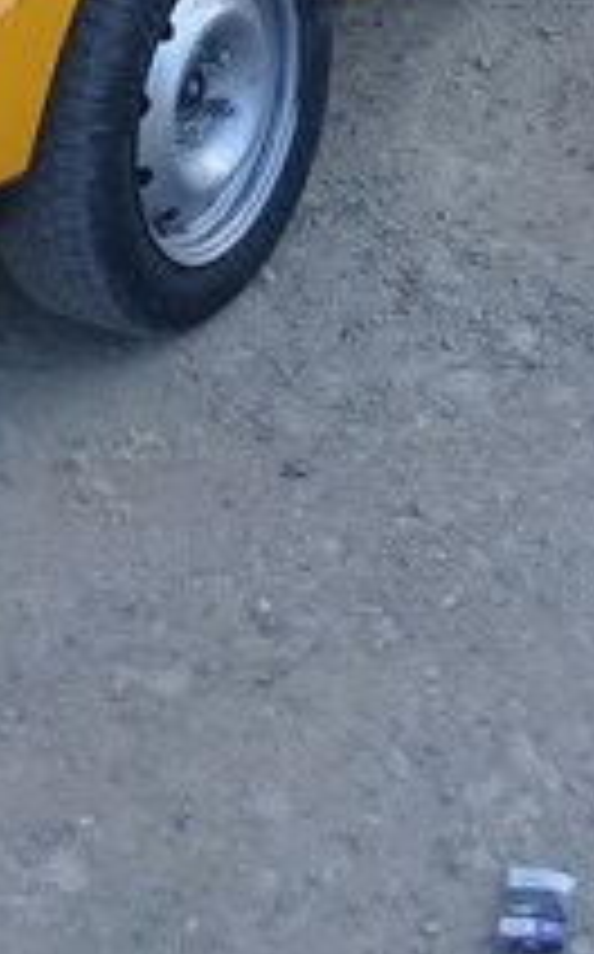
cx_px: 320
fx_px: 2000
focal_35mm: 77
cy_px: -153
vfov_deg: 24.6
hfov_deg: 16.9
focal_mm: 3.3
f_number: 2.2
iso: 50
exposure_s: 1/245
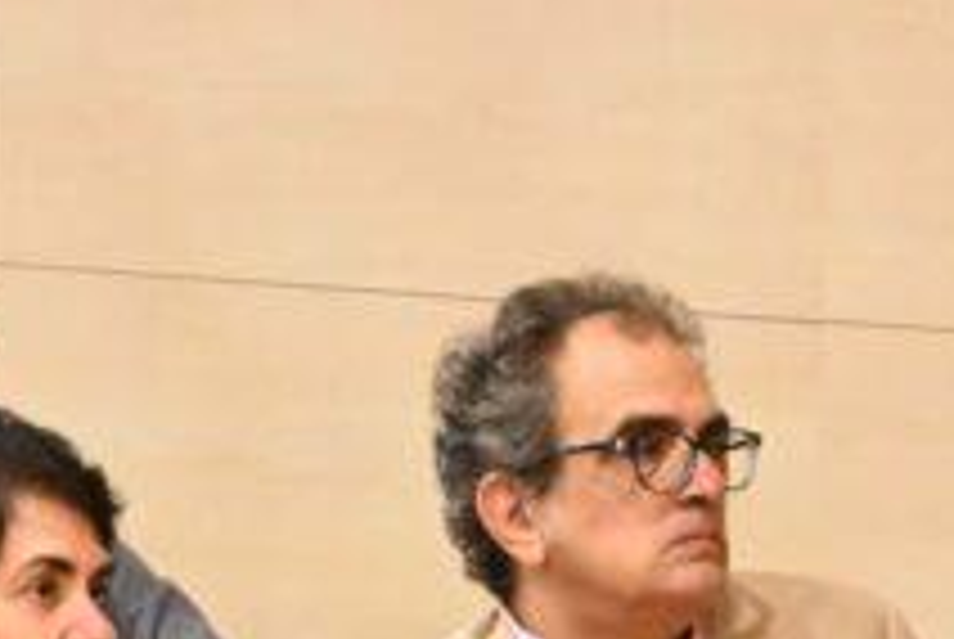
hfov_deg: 6.2
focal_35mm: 323
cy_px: 956
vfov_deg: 4.2
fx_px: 8571
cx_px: -824
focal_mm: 67
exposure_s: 1/200
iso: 12800
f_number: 5.6
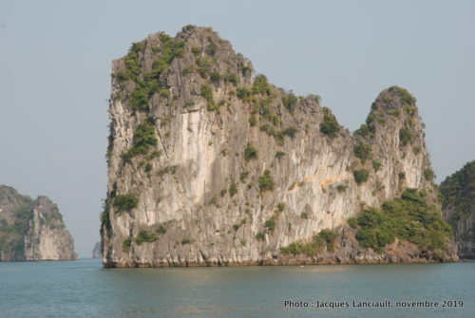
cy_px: 159
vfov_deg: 13.1
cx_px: 238
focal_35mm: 105
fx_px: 1387
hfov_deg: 19.4
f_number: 14
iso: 125
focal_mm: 70
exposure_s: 1/100
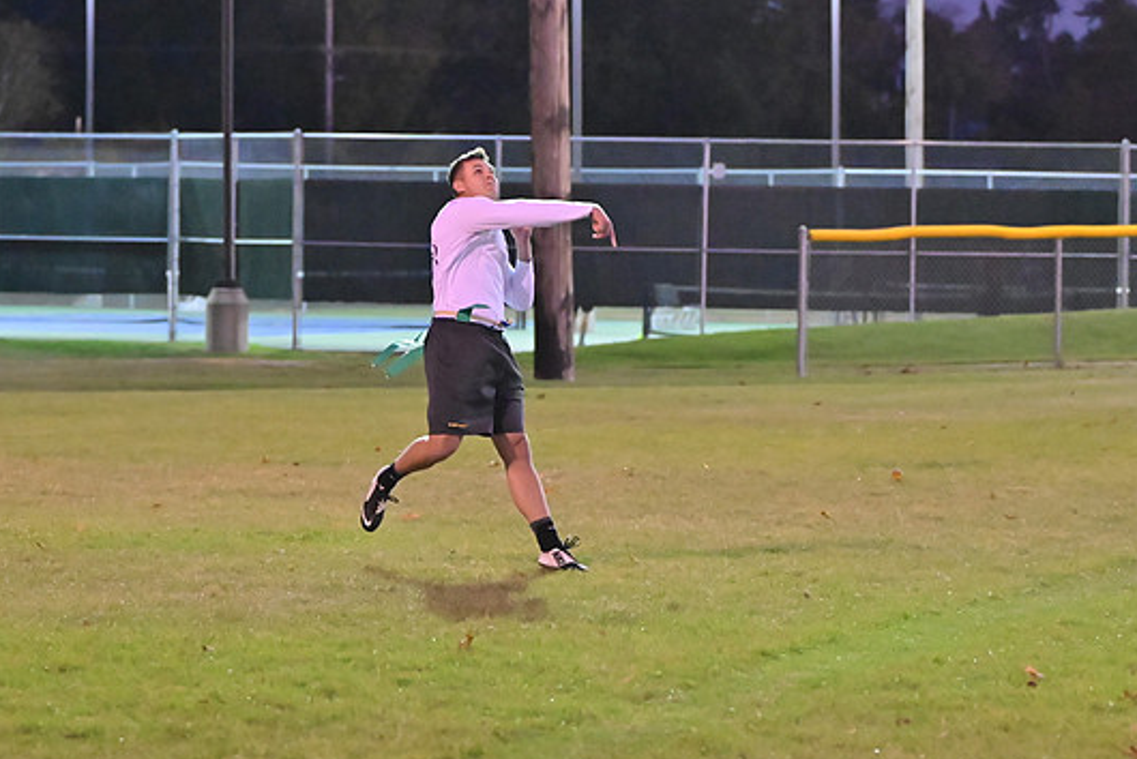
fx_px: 6225
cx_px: 549
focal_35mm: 197
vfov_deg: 7.0
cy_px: 398
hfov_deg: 10.4
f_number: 4
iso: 6400
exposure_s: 1/400
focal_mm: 120
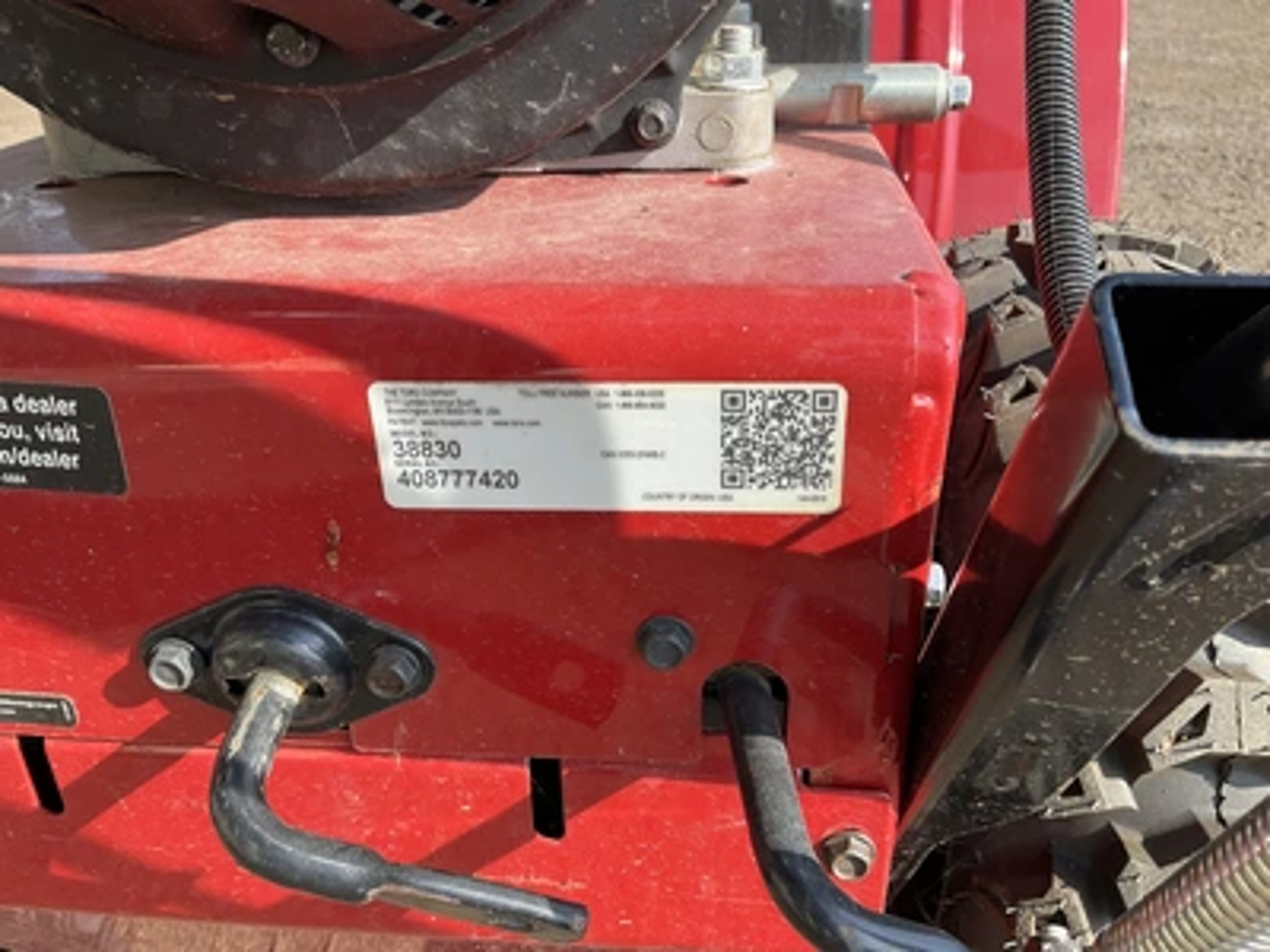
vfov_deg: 48.2
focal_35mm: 29
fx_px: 1064
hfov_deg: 61.7
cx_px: 635
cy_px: 476
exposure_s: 1/454
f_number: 1.8
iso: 25
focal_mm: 3
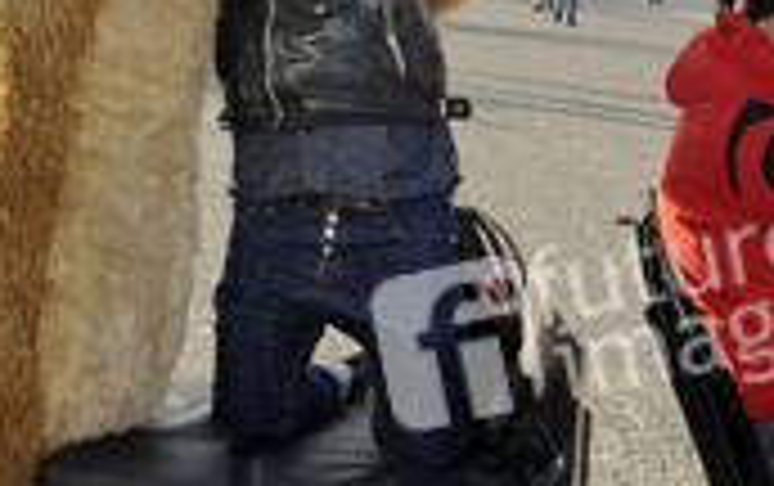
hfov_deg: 22.8
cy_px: 99
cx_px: 196
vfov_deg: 14.5
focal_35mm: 90
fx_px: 1901
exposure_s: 1/320
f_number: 8
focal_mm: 38
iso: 500
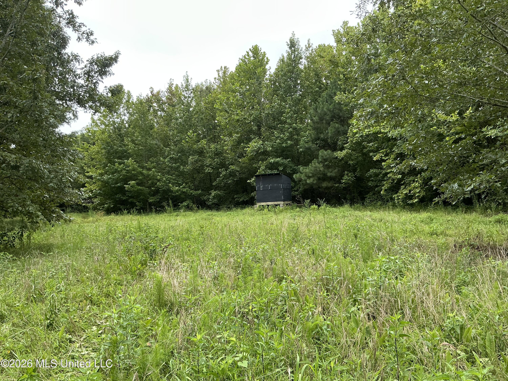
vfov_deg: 49.7
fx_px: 411
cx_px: 254
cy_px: 190
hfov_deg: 63.4
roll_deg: +3.7
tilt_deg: +1.1
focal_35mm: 28
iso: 25
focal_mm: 3
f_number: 1.8
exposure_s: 1/461
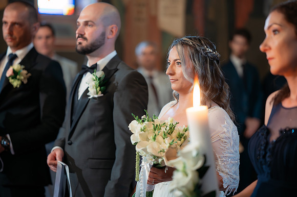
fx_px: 701
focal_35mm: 85
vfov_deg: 16.1
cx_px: 148
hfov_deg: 23.9
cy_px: 98
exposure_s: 1/200
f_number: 1.8
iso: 1600
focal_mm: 85
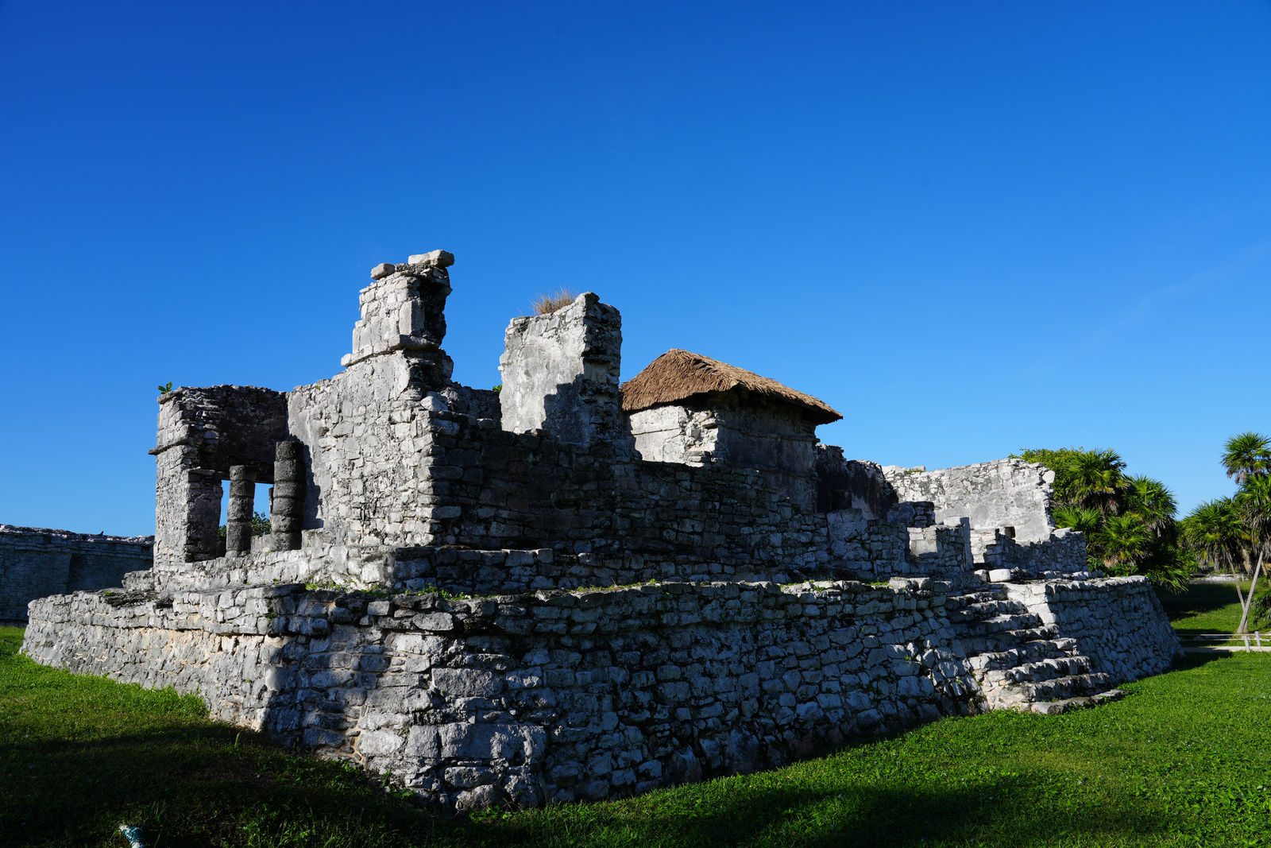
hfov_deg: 73.7
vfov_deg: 53.1
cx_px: 636
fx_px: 847
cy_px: 424
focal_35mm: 24
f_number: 10
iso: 100
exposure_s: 1/160
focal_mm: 24
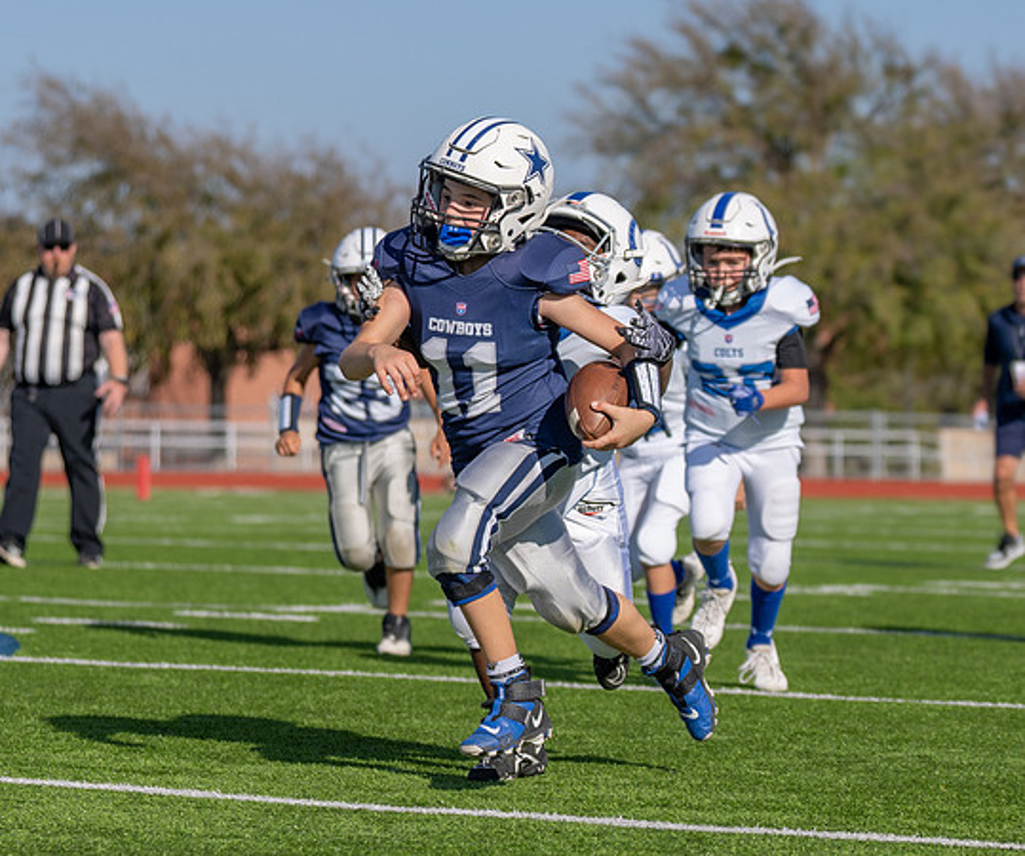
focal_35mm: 170
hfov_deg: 11.2
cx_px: 673
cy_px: 426
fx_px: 5238
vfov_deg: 9.3
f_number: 2.8
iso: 100
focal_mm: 79
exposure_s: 1/2500
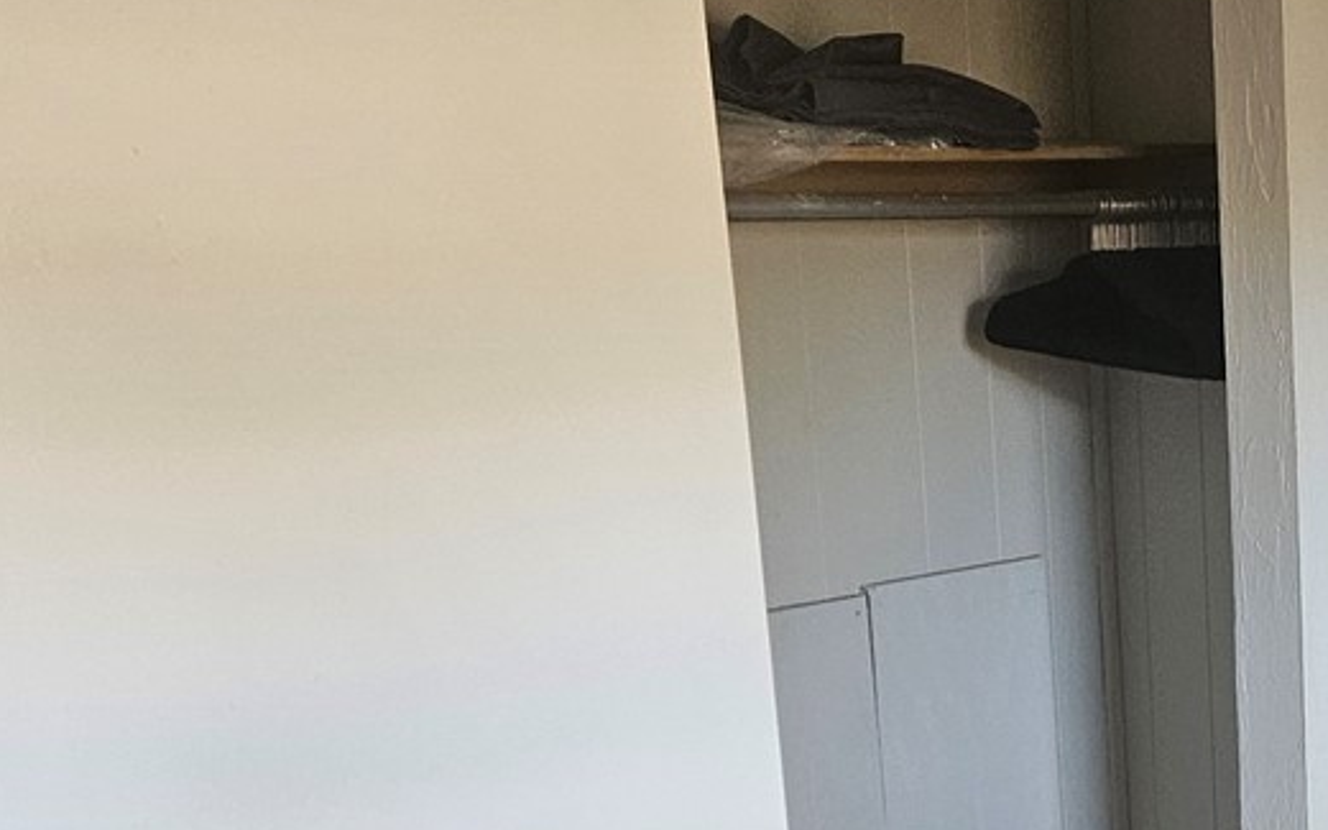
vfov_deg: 17.1
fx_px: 2714
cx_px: 1622
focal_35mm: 75
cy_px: 799
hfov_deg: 24.7
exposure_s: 1/170
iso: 320
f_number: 1.8
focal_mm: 5.4
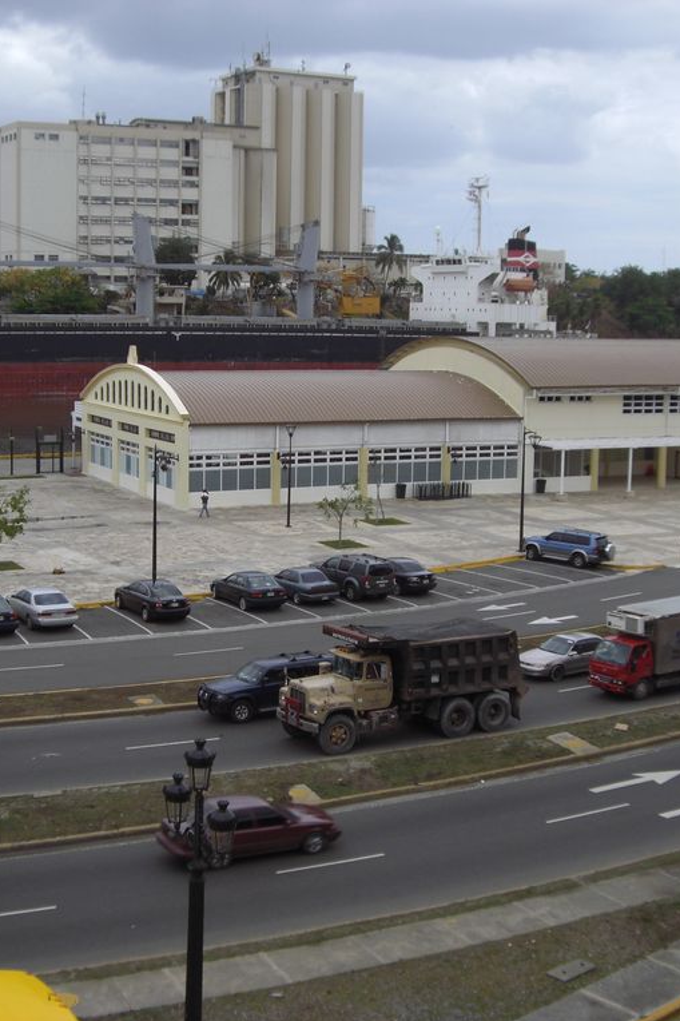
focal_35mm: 53
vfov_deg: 37.5
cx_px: 290
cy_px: 512
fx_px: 1502
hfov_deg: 25.5
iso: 64
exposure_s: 1/160
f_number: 8
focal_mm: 6.2
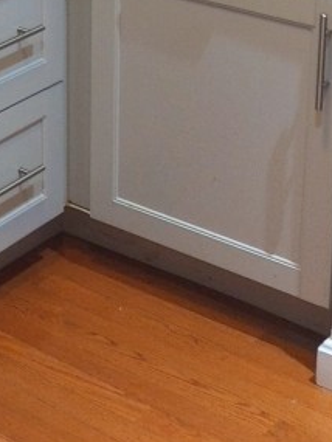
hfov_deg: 14.9
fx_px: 1240
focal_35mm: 97
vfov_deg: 18.9
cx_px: -34
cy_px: -110
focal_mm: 4.44
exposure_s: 1/24
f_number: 1.8
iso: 125
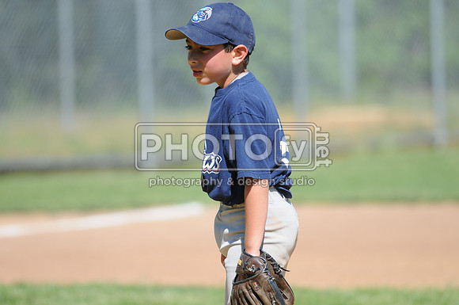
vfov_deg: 3.0
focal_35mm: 450
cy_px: 152
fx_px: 5729
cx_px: 230
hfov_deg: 4.6
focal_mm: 300
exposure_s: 1/1250
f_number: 4
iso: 200
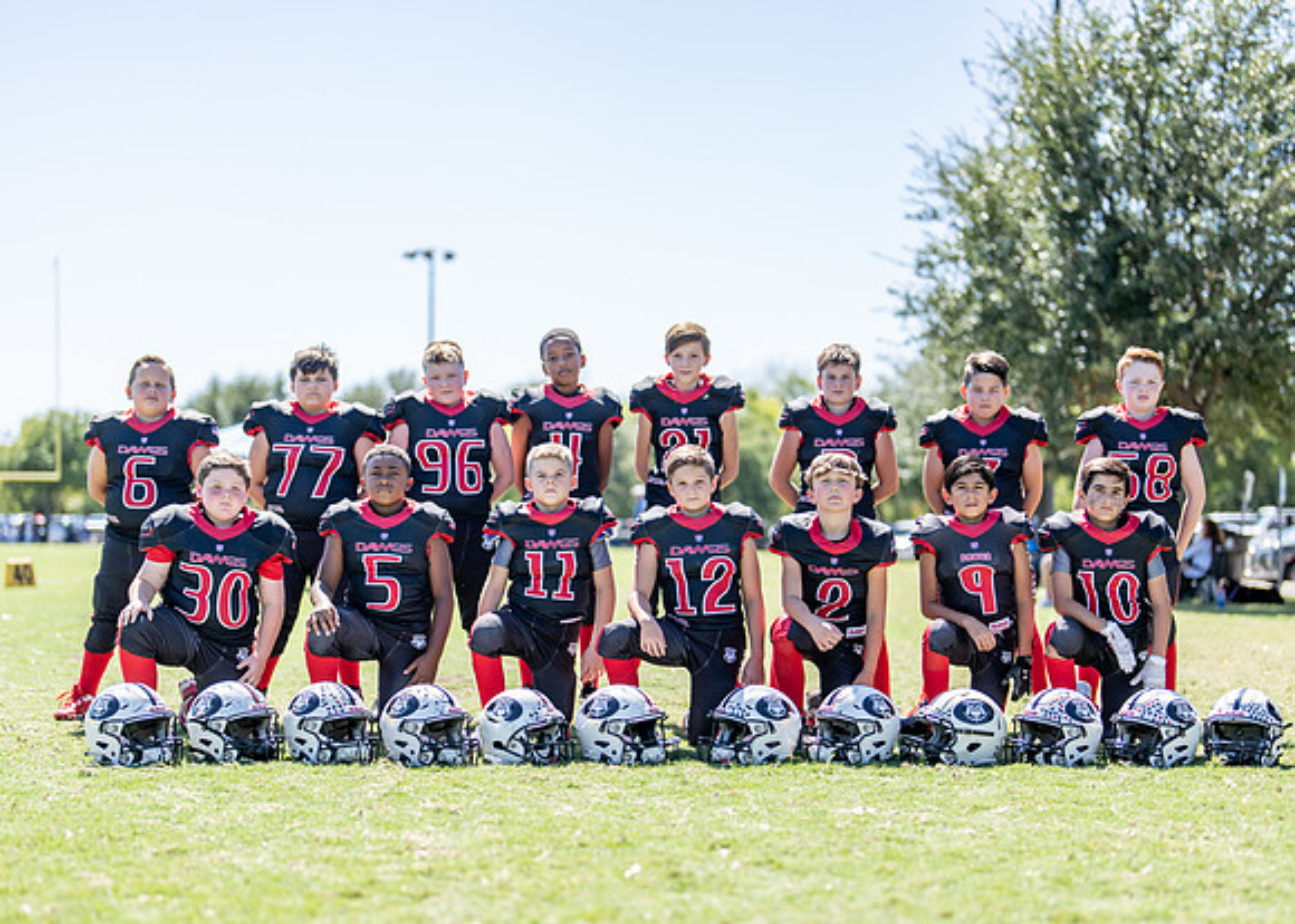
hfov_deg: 31.7
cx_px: 646
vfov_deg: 22.9
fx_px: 2277
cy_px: 538
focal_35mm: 62
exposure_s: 1/4000
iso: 100
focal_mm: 50
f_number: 1.2
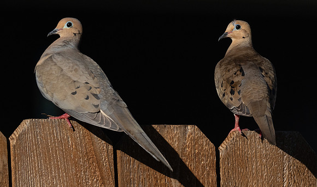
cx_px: 173
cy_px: 103
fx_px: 8384
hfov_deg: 2.2
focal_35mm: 985
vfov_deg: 1.3
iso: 500
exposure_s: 1/1250
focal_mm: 420
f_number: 10
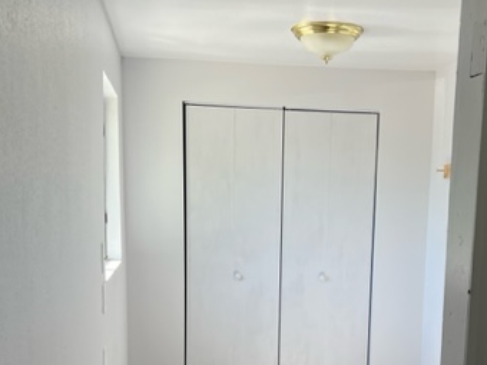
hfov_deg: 38.8
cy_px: 288
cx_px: 284
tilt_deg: -8.5
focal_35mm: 49
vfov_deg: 29.1
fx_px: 689
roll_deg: -2.2
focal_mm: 5.7
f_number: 1.5
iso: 40
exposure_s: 1/250
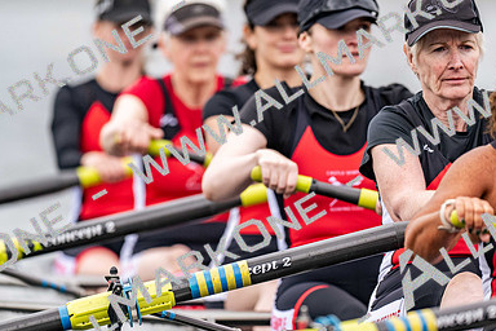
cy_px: 188
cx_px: 288
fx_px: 12482
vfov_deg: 1.5
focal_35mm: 906
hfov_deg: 2.3
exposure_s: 1/2500
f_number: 4
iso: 640
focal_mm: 600
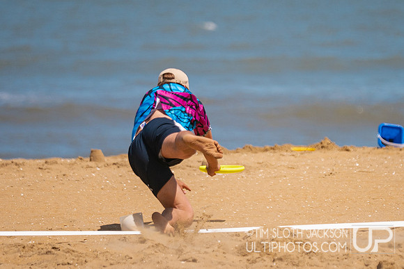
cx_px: 271
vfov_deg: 3.3
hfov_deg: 5.0
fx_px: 4632
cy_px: 124
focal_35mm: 413
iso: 400
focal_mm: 200
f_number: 2.8
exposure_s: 1/8000
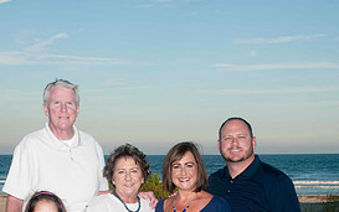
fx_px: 814
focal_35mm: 88
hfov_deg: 23.5
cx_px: 157
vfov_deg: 14.4
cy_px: 247
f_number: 8
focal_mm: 35
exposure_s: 1/250
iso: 100
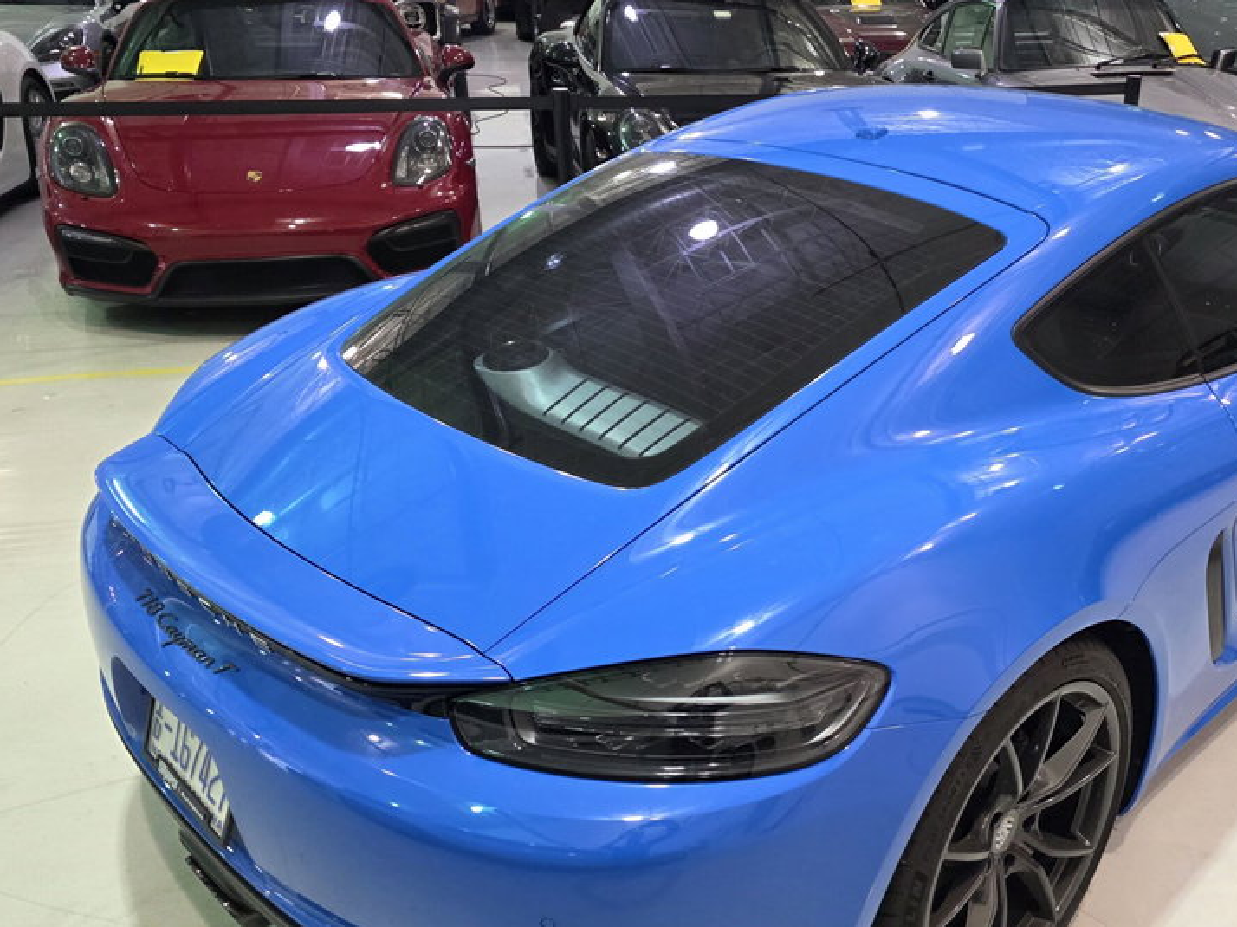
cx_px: 816
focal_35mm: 33
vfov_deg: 42.8
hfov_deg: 54.3
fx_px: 1179
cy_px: 541
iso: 640
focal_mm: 6.3
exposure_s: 1/120
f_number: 1.7
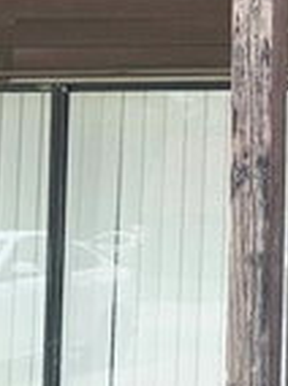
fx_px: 1235
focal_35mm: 111
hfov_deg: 11.4
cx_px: 649
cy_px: 156
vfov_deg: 17.7
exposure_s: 1/210
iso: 25
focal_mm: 5.4
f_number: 1.8
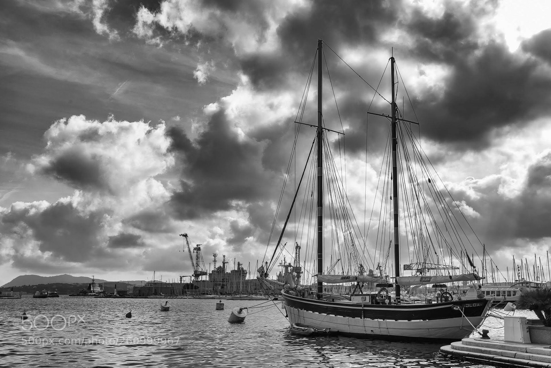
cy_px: 184
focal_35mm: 35
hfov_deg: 54.4
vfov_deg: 37.9
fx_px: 536
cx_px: 276
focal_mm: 35
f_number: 8
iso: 100
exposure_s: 1/20
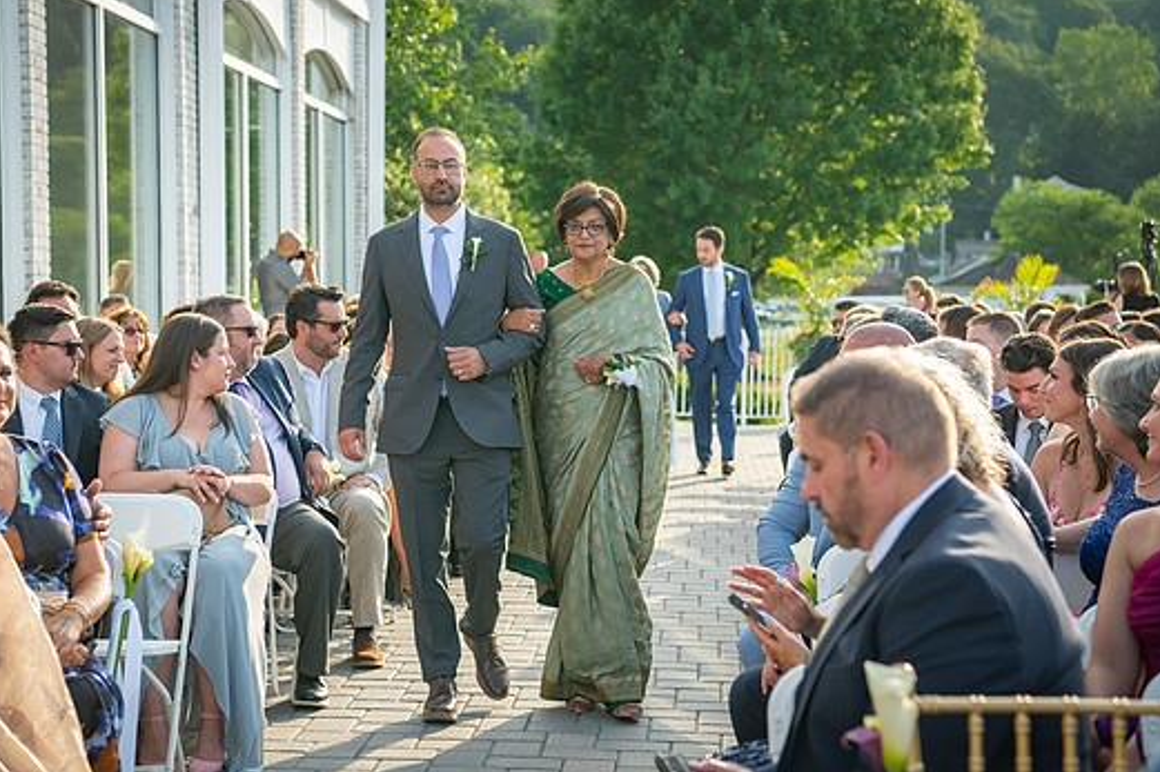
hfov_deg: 28.1
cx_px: 530
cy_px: 371
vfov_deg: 18.9
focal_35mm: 72
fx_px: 2319
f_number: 4
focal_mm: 60
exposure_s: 1/2500
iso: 800
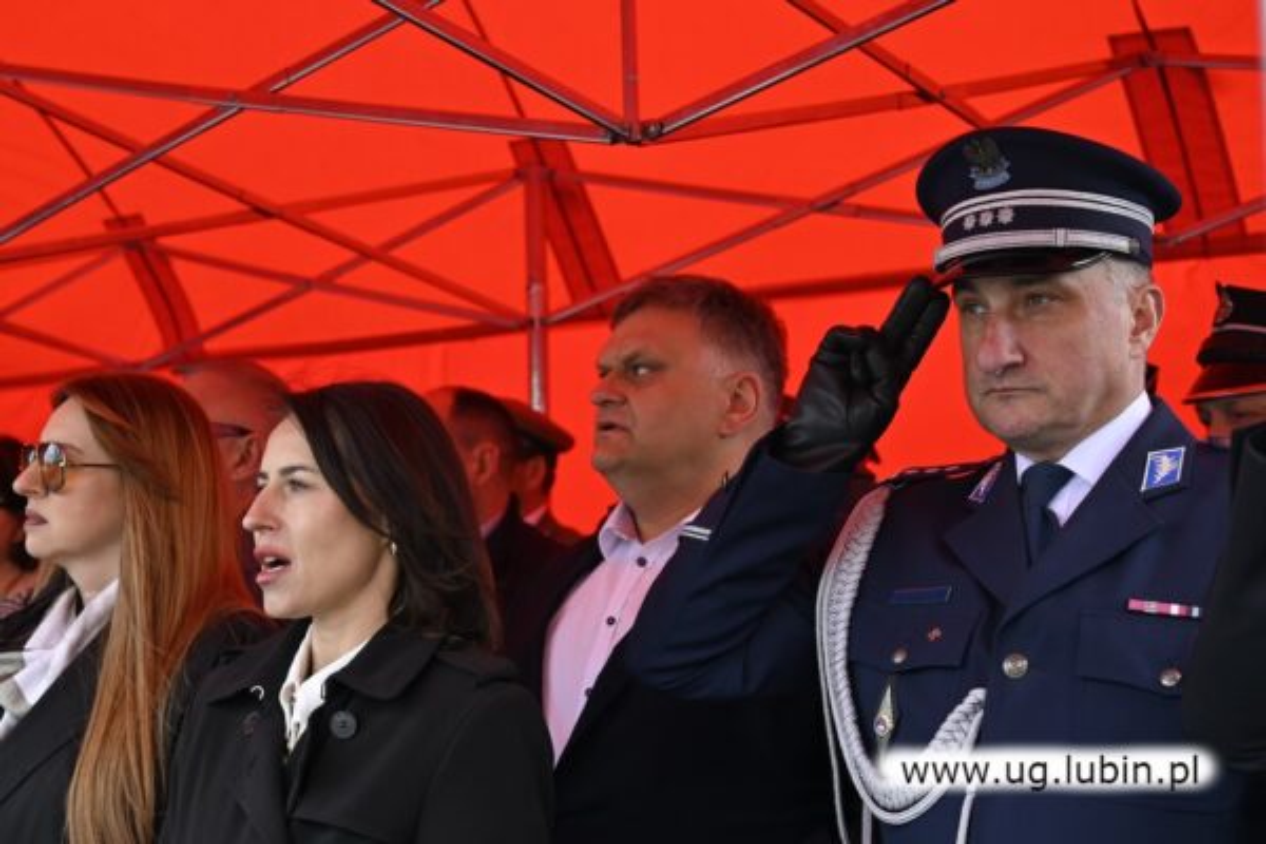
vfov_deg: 22.6
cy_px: 422
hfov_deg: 33.4
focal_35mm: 60
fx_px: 2110
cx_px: 633
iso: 400
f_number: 4
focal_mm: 40
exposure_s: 1/250
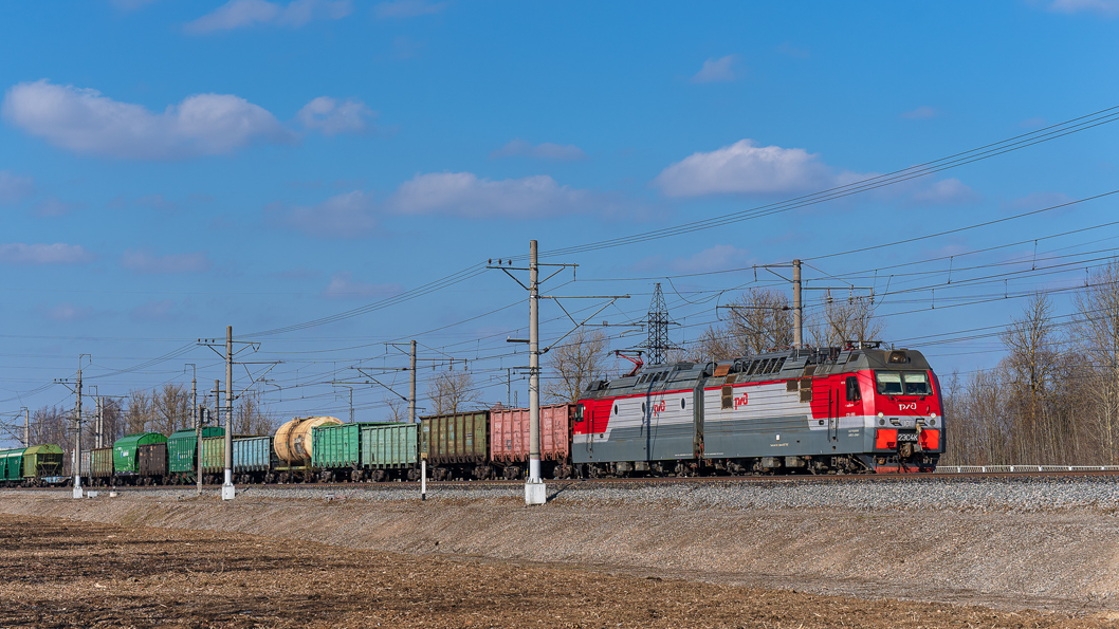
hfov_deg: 22.4
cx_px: 489
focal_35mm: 95
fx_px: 2819
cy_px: 325
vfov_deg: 12.7
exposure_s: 1/1000
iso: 125
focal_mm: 75
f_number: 8
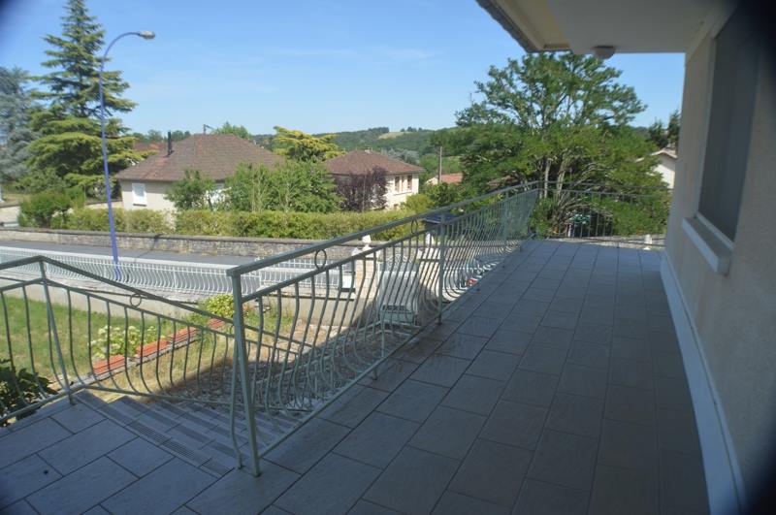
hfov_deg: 67.5
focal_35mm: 27
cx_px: 388
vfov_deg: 47.8
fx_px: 581
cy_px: 258
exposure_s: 1/200
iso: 100
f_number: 7.1
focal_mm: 18
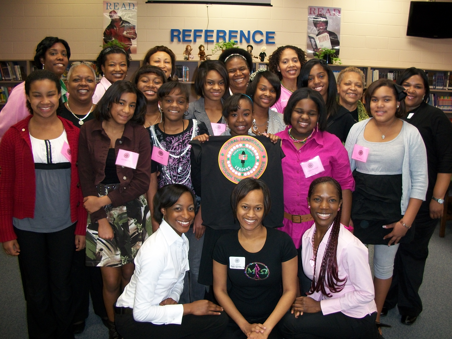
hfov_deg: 52.6
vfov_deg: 40.7
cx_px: 226
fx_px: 457
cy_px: 170
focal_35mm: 35
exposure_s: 1/30
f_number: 3.1
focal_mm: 6.3
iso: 200
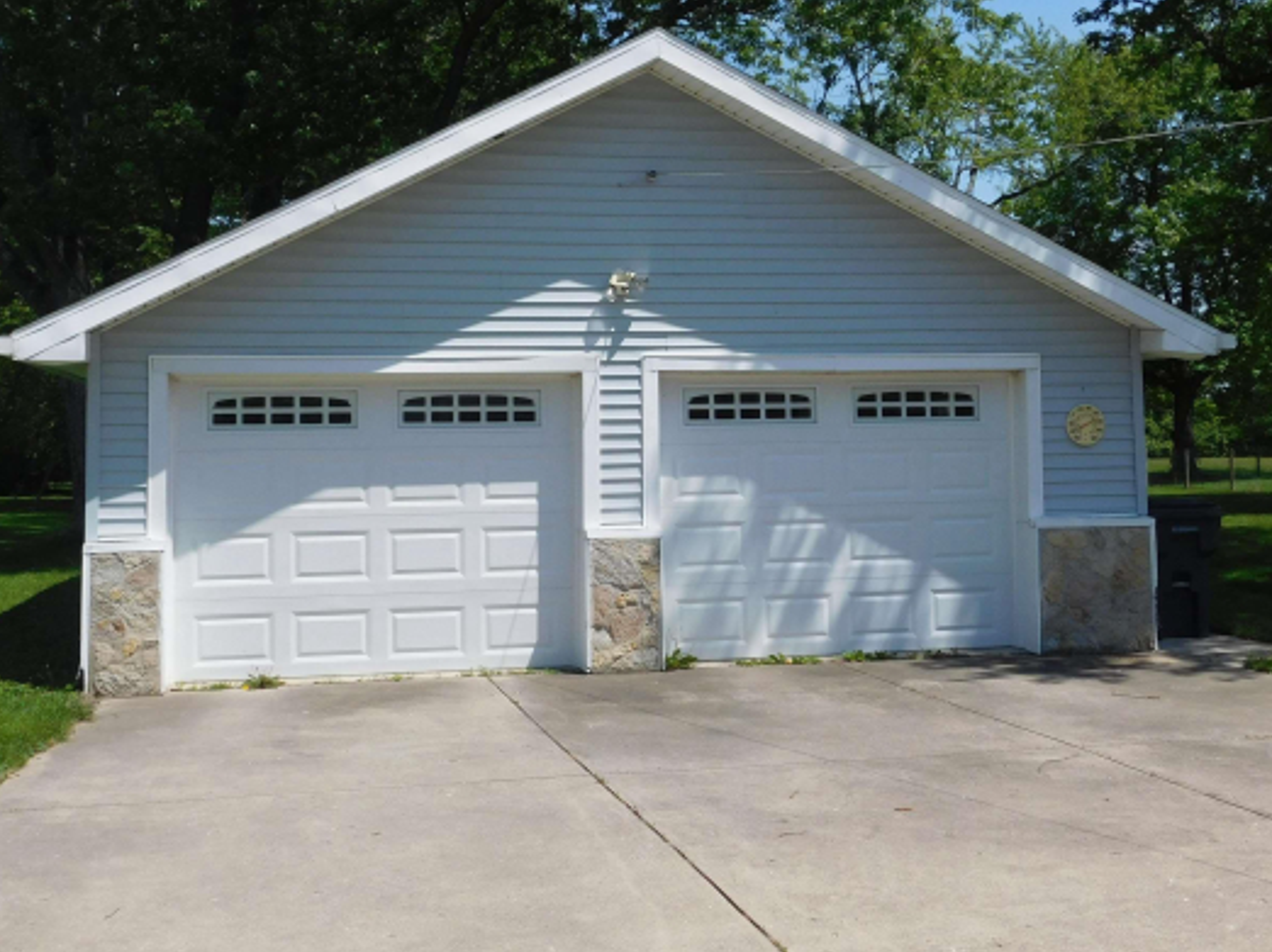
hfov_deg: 41.2
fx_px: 1690
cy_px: 370
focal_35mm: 46
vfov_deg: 31.4
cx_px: 671
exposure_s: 1/500
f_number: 7
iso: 125
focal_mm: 6.3
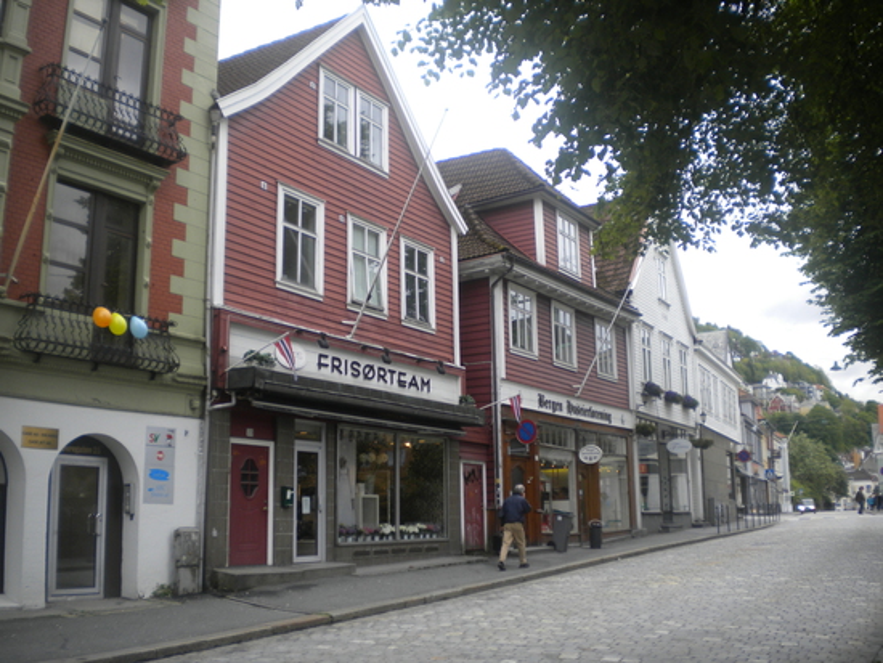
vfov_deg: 40.7
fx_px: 893
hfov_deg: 52.6
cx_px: 442
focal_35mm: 35
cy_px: 332
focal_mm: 6.3
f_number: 3.1
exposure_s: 1/208
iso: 80
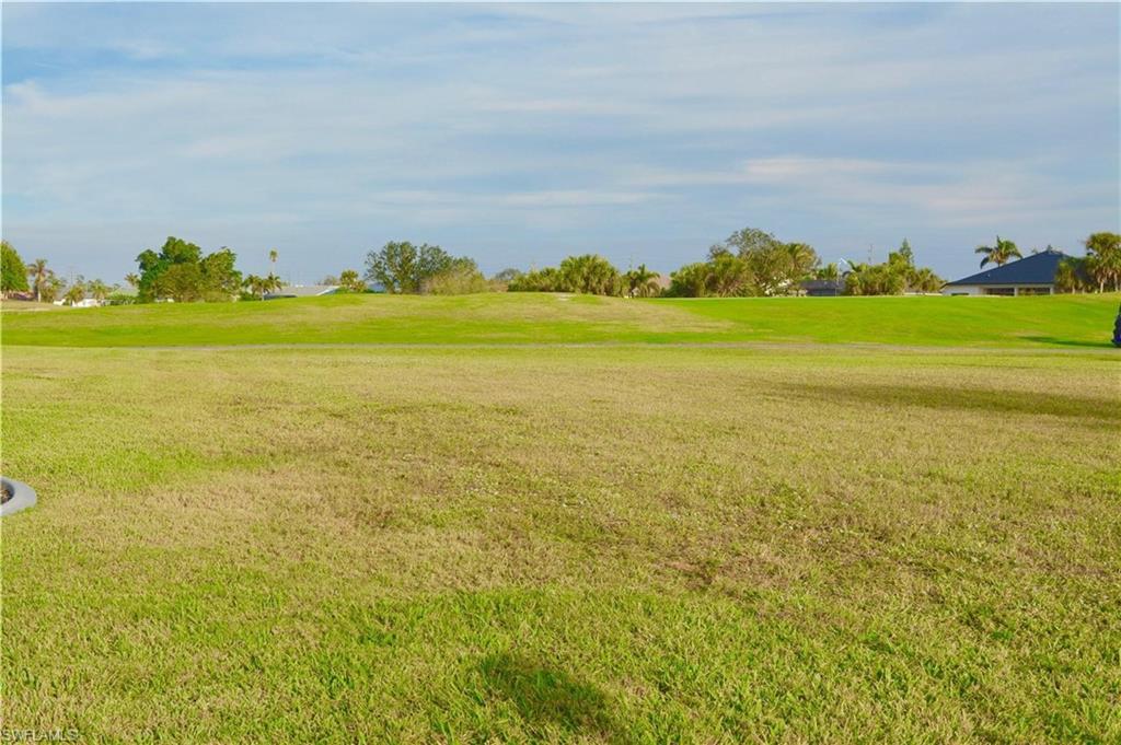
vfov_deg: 28.0
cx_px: 560
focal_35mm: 48
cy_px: 372
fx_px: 1493
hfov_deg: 41.1
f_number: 8
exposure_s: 1/250
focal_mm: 32
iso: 110
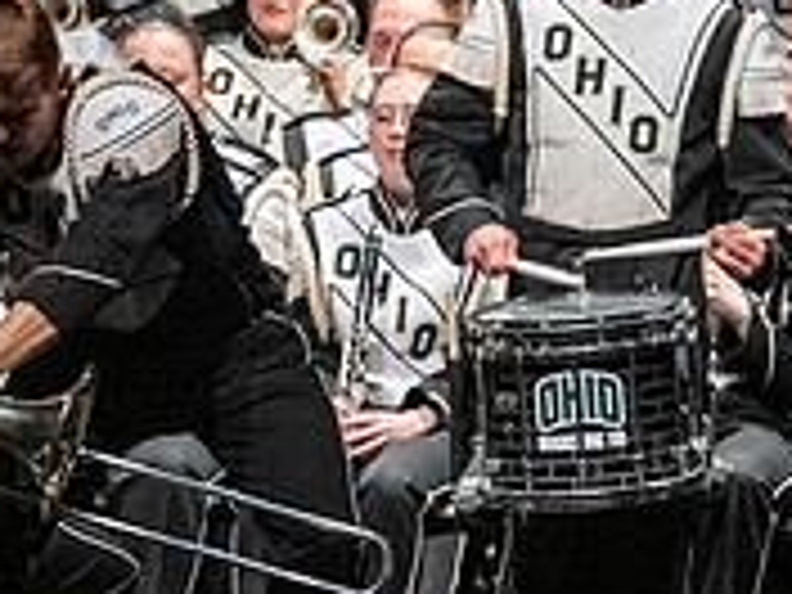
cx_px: -400
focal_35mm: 688
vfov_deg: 2.2
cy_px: 158
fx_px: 15741
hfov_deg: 2.9
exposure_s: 1/500
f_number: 4
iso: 4000
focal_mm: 145
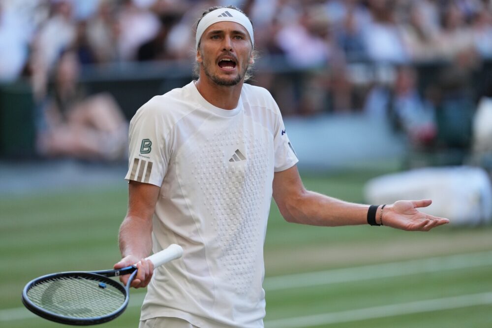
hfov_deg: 6.9
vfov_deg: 4.6
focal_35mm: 300
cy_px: 164
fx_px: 4098
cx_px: 246
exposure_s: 1/2000
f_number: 2.8
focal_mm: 300
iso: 1600
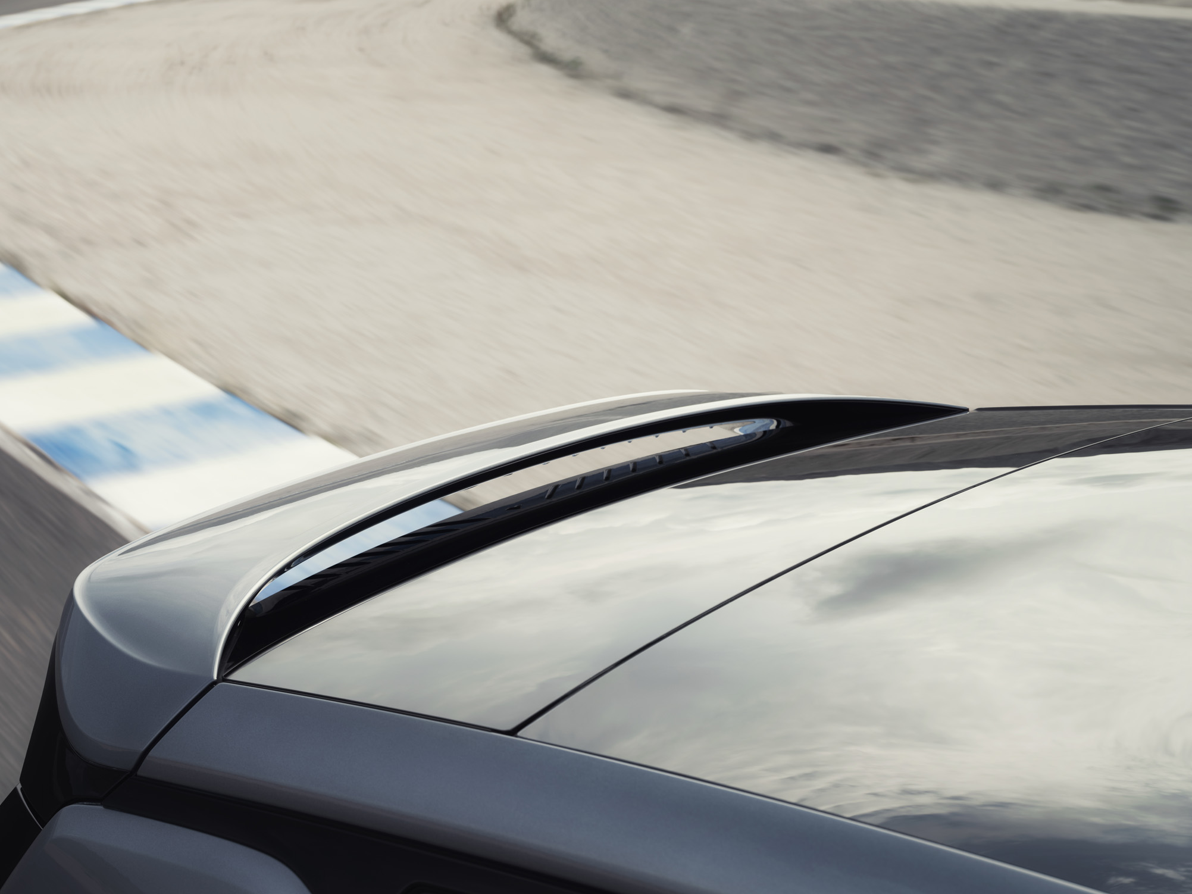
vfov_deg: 26.1
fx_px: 1928
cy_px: 437
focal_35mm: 56
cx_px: 360
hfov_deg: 33.9
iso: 80
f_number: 8
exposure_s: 1/40
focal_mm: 45
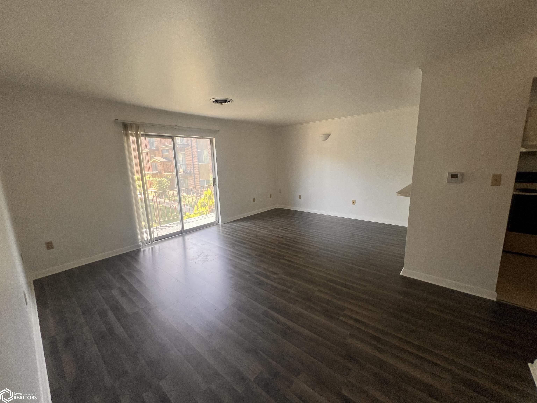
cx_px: 268
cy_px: 202
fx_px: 202
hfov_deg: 106.2
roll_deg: +2.0
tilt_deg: -11.1
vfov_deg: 89.9
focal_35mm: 13
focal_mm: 1.57
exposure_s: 1/99
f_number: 1.8
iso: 80
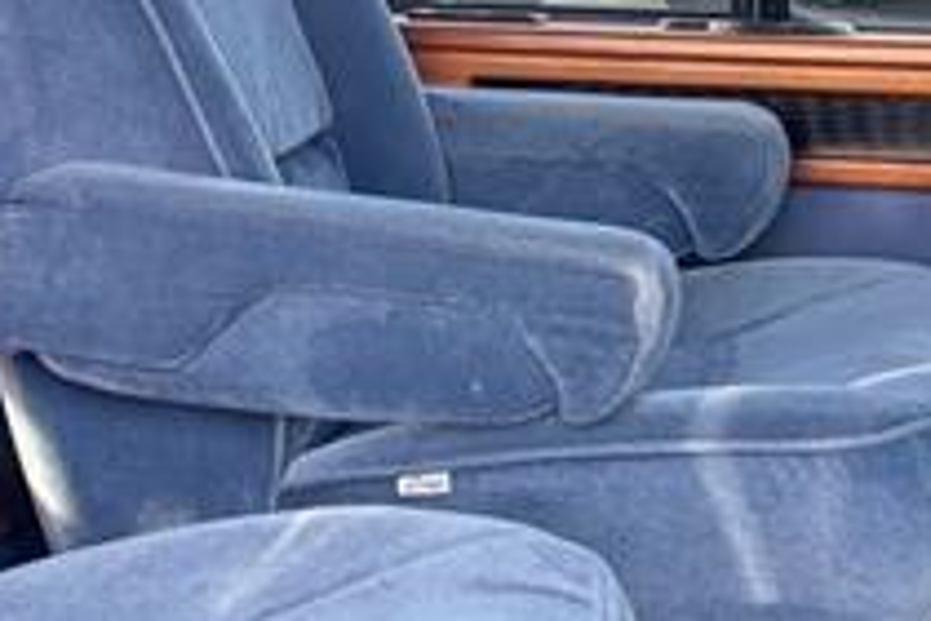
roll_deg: +0.5
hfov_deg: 15.5
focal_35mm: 132
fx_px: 3413
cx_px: 457
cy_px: 284
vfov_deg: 10.4
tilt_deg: -11.7
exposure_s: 1/121
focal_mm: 5.96
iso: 80
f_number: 1.6
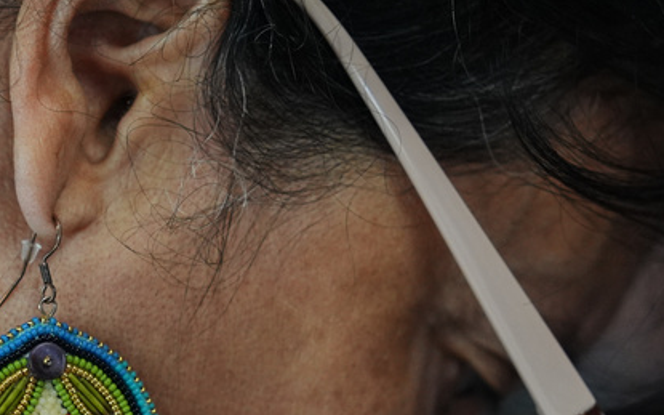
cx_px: 34
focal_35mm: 176
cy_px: 348
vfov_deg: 7.4
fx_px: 3184
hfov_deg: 11.8
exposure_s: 1/200
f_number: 2.8
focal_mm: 70
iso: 1600
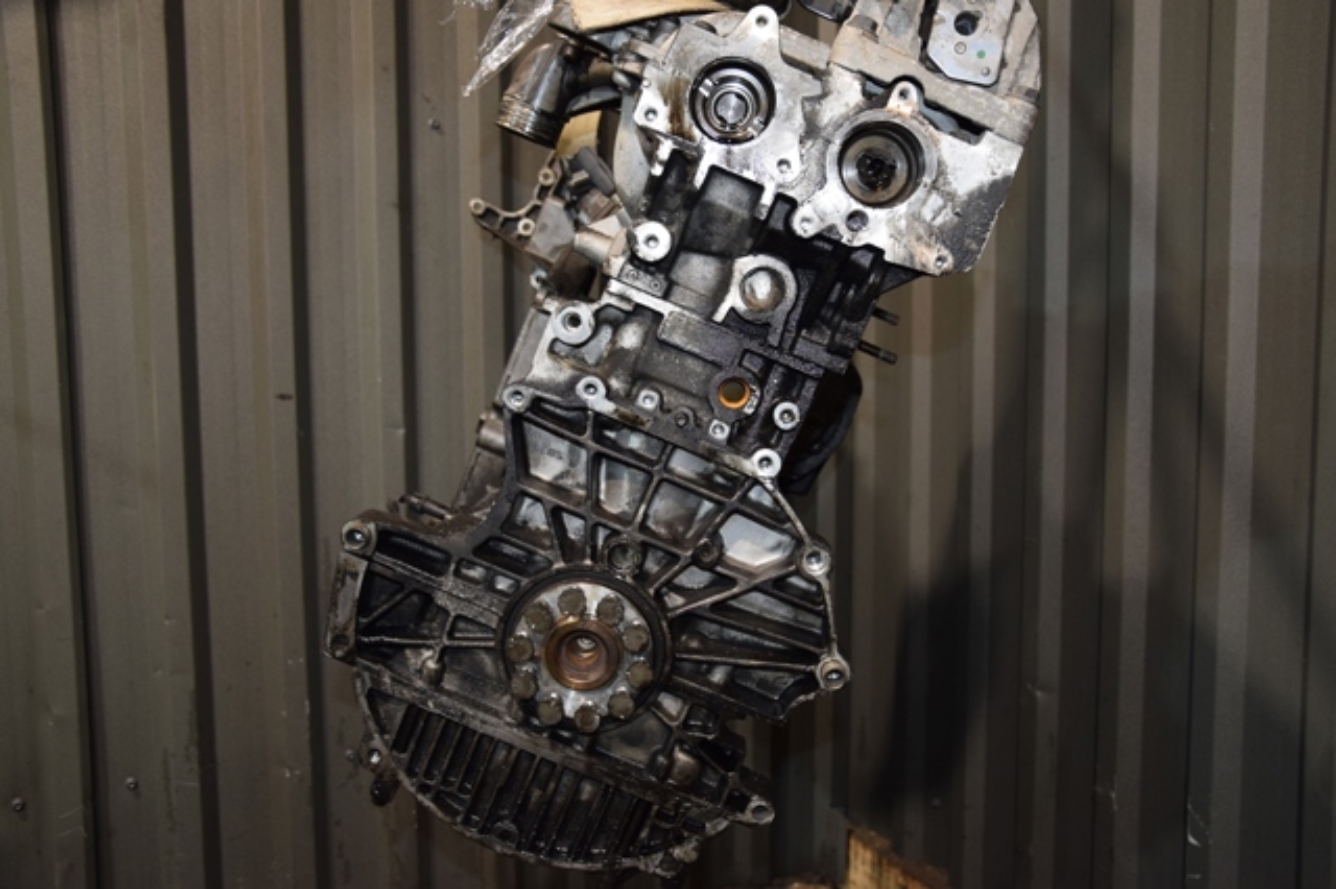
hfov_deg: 57.2
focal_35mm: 33
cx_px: 668
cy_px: 444
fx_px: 1224
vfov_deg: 39.9
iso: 800
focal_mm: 22
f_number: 5
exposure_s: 1/60
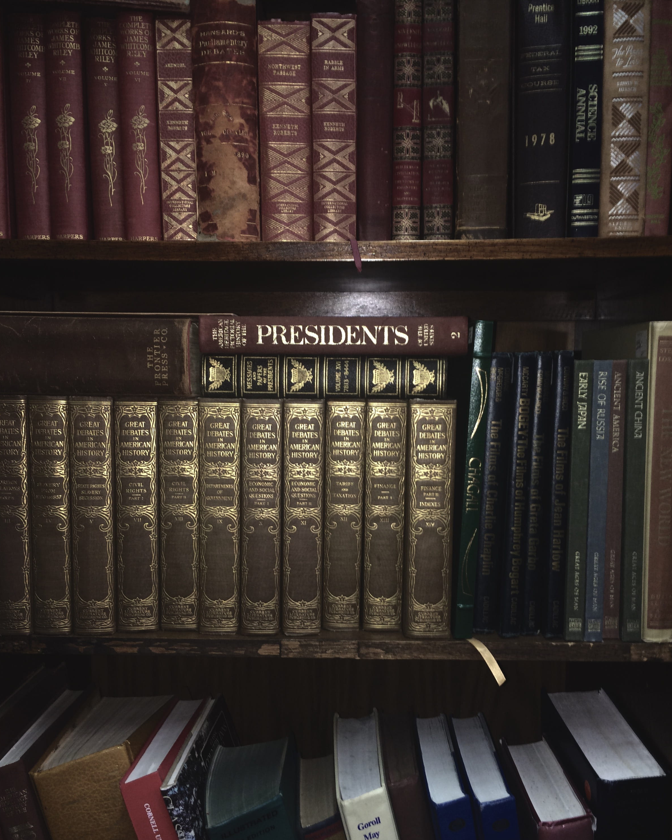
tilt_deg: -4.8
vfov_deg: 57.1
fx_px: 771
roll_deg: +0.9
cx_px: 341
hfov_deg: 47.1
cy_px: 455
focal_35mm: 31
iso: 64
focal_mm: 4.15
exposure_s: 1/17
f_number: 2.2
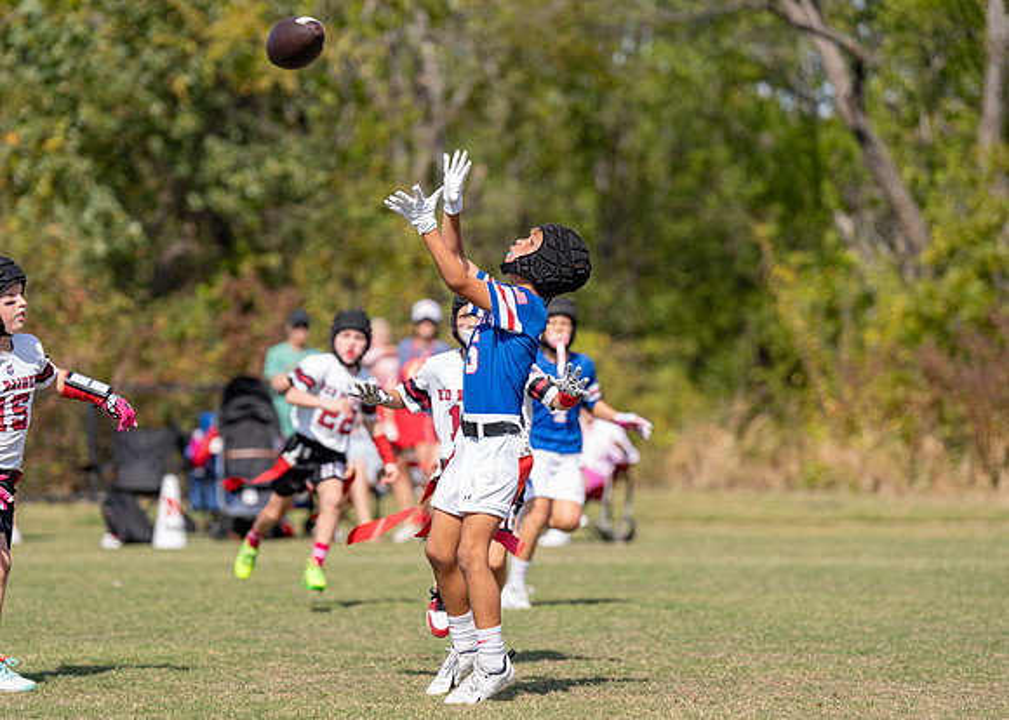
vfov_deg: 8.9
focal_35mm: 162
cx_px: 426
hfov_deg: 12.4
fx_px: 4650
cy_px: 393
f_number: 2.8
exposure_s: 1/1000
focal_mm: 134
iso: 100
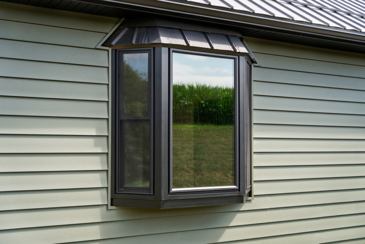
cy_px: 122
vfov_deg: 29.9
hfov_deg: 43.6
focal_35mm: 45
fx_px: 456
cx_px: 182
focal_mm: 45
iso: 100
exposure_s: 1/500
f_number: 2.8
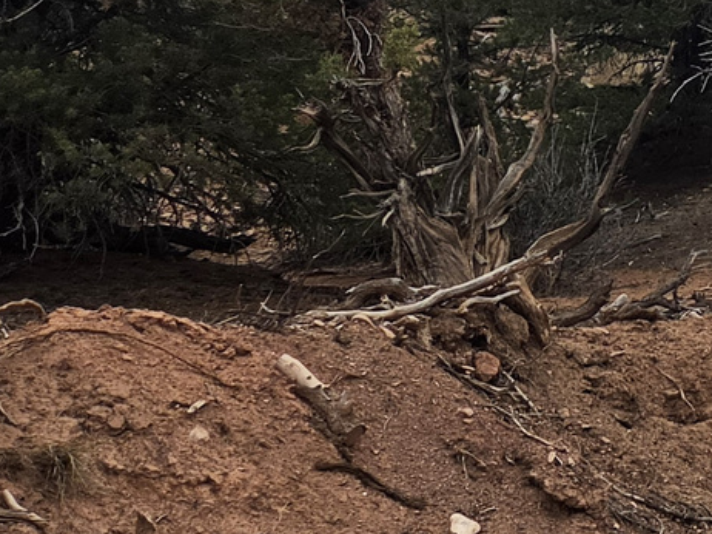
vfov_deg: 13.8
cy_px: -193
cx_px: 1472
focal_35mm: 102
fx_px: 2097
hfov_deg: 15.1
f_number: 1.8
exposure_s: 1/4743
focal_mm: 5.4
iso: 80
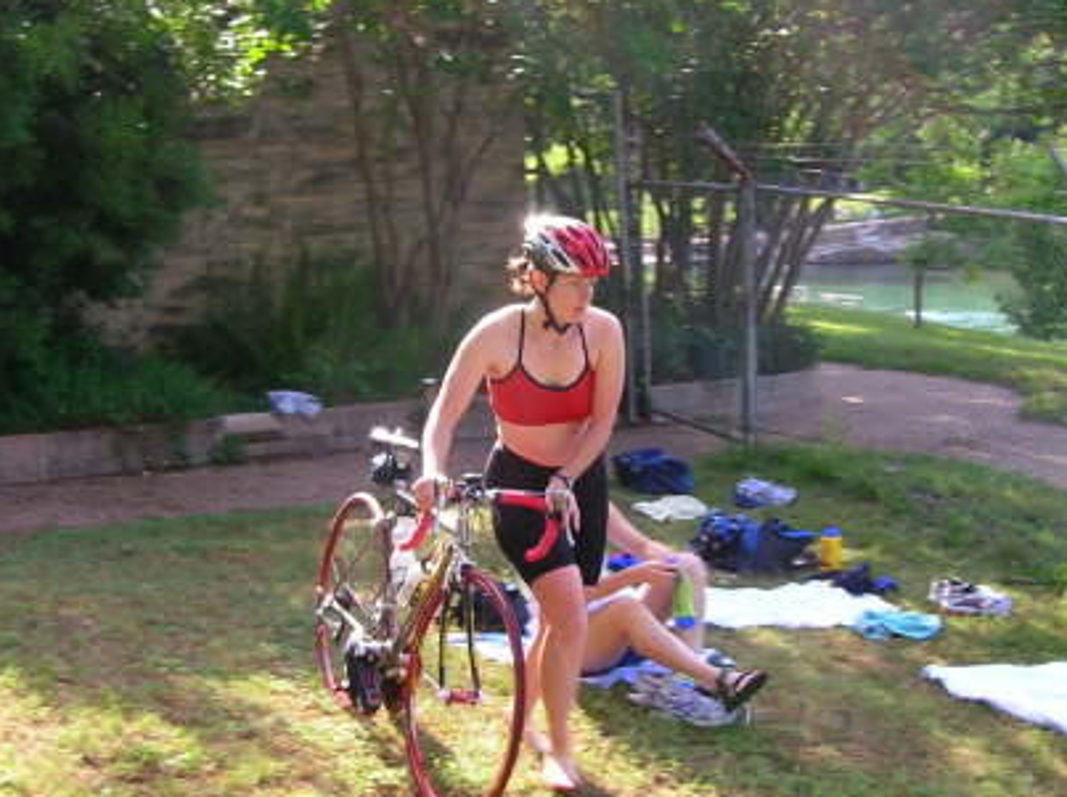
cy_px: 474
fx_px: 1662
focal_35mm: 54
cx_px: 567
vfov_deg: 26.9
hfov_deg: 35.6
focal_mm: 5.7
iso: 50
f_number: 4.9
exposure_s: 1/62.8
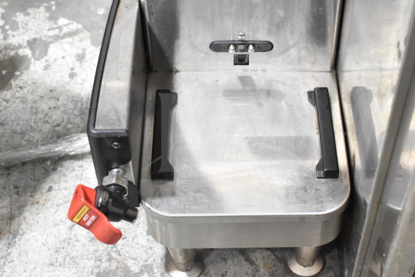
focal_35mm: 65
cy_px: 155
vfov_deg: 20.9
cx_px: 227
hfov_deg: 30.9
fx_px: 749
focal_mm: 38
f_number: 6.3
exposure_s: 1/160
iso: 6400
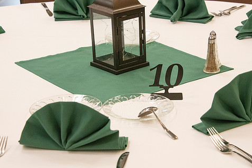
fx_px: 770
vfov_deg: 12.5
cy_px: 70
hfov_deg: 18.6
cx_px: 136
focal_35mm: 110
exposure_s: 1/160
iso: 8000
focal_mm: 90
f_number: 8
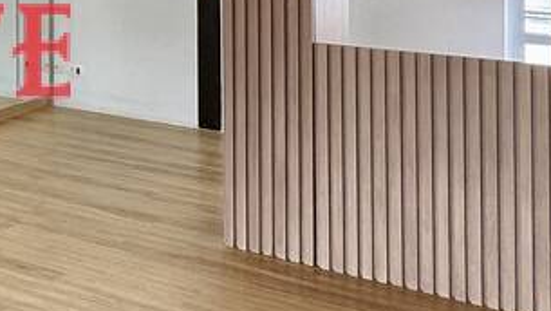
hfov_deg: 24.1
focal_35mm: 72
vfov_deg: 15.8
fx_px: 1053
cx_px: -237
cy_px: -119
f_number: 2.2
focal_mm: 2.22
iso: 40
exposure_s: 1/99
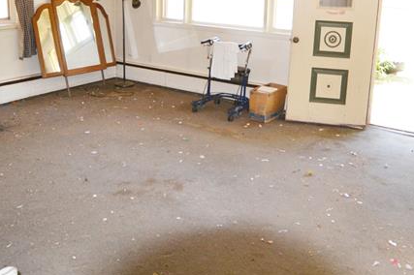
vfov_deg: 35.7
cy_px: 59
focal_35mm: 36
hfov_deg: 53.0
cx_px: 231
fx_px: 414
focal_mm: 10
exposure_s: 1/125
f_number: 4
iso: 360
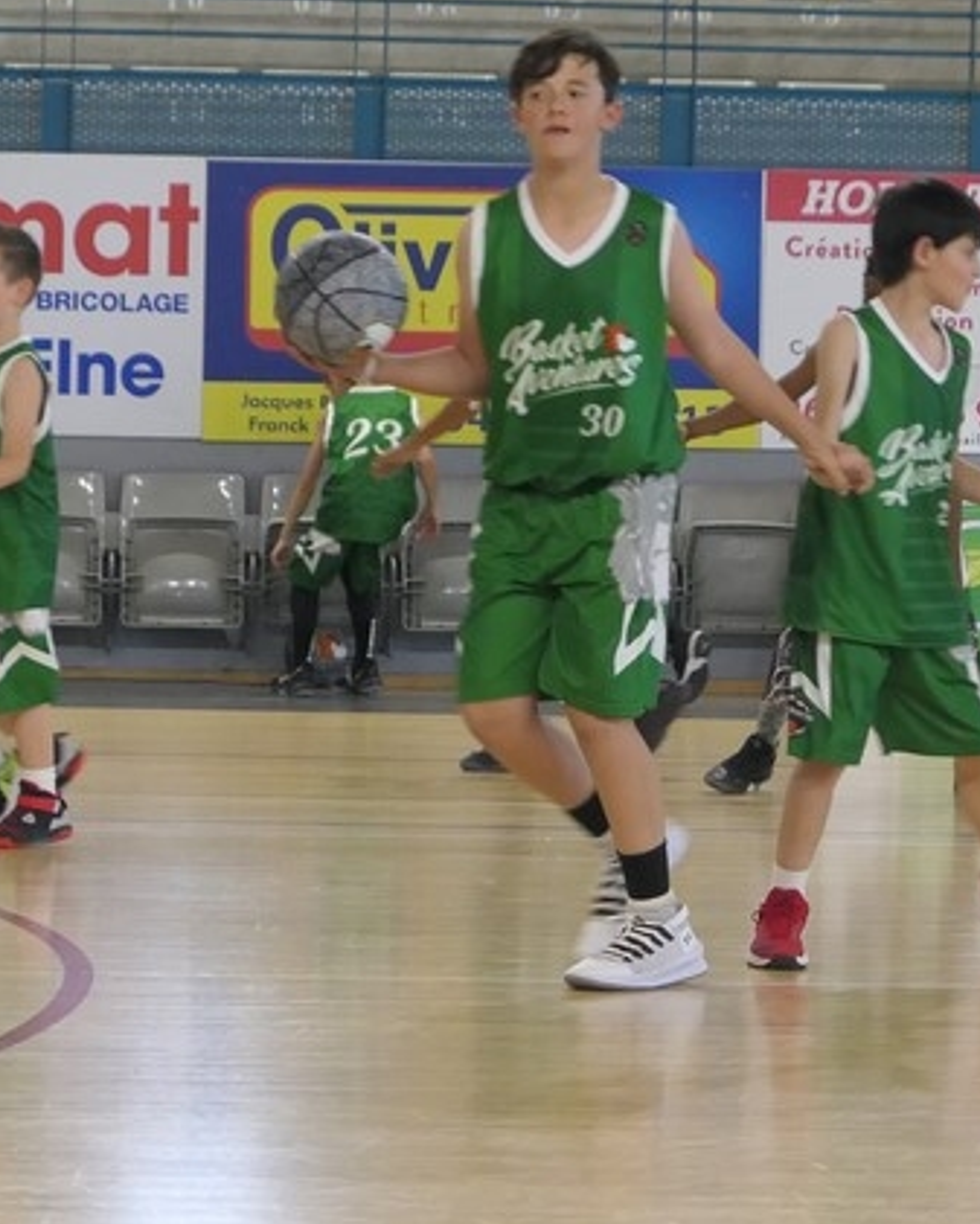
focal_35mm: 196
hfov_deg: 7.9
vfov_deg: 9.9
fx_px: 7103
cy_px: 581
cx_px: 576
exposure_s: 1/125
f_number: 2.8
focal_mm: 26.4
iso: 1000
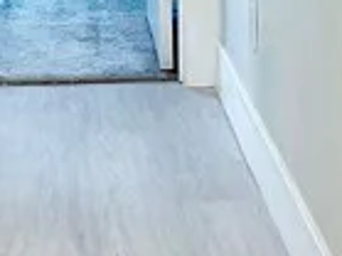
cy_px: -30
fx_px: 1816
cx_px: -81
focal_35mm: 184
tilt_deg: -10.3
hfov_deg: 10.6
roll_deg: +2.1
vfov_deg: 8.0
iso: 80
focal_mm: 5.1
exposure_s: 1/120
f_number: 1.6
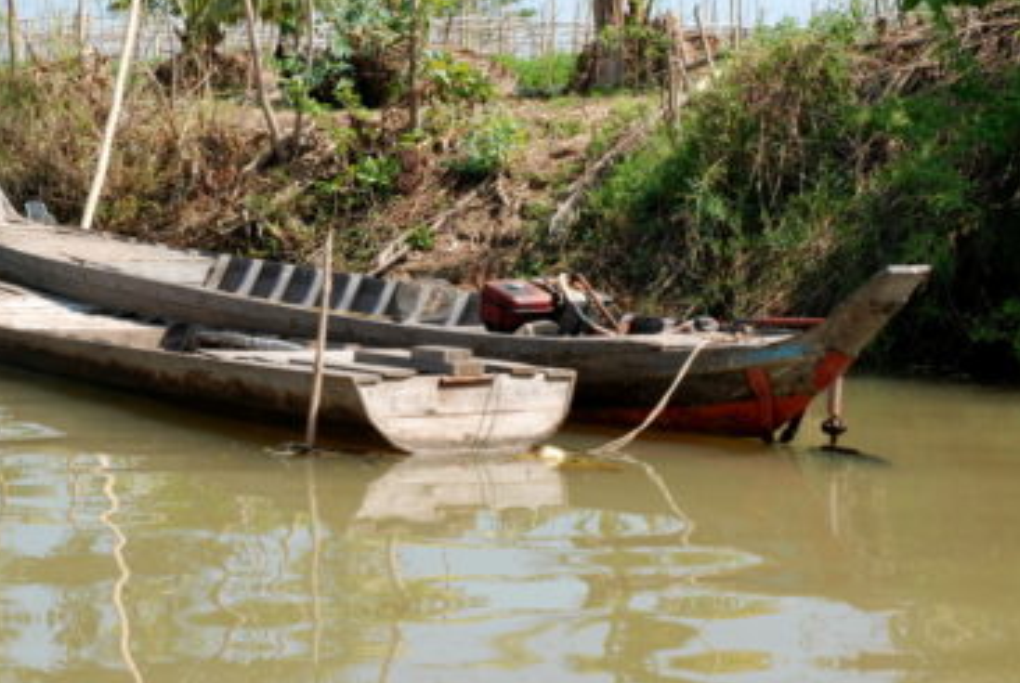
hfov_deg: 24.7
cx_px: 407
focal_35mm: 82
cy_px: 283
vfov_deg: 16.7
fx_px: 2326
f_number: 10
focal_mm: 40
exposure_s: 1/200
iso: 250
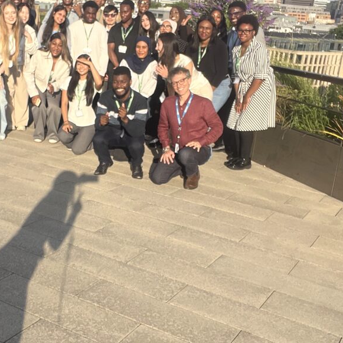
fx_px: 549
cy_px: 171
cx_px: 109
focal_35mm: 49
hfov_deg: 34.3
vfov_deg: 34.7
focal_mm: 2.71
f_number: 2.2
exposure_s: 1/900
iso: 32
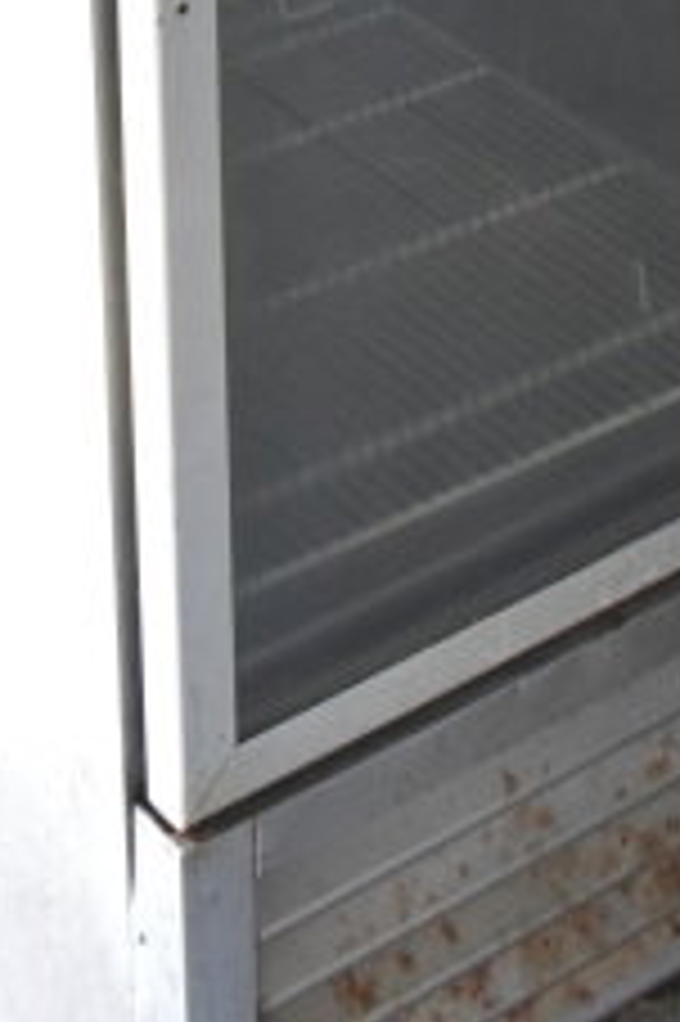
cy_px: -700
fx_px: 3093
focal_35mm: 109
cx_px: 482
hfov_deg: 12.5
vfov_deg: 16.4
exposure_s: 1/30
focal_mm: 18
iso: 800
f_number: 3.5
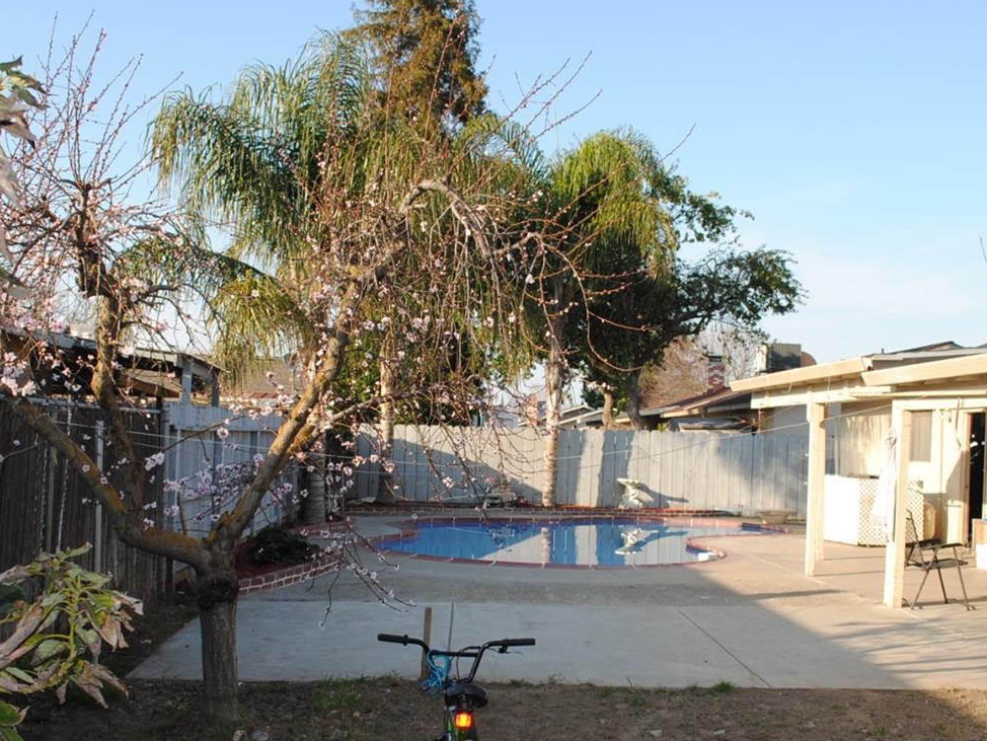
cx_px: 513
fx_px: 1141
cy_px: 439
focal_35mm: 40
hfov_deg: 46.8
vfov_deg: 35.9
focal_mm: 18
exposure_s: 1/200
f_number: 5.6
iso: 100
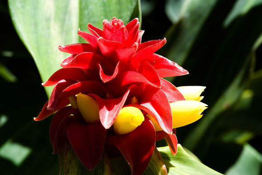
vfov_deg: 8.7
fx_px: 1146
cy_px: 88
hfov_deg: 13.0
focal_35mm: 158
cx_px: 131
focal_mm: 105
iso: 200
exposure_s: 1/60
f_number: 14
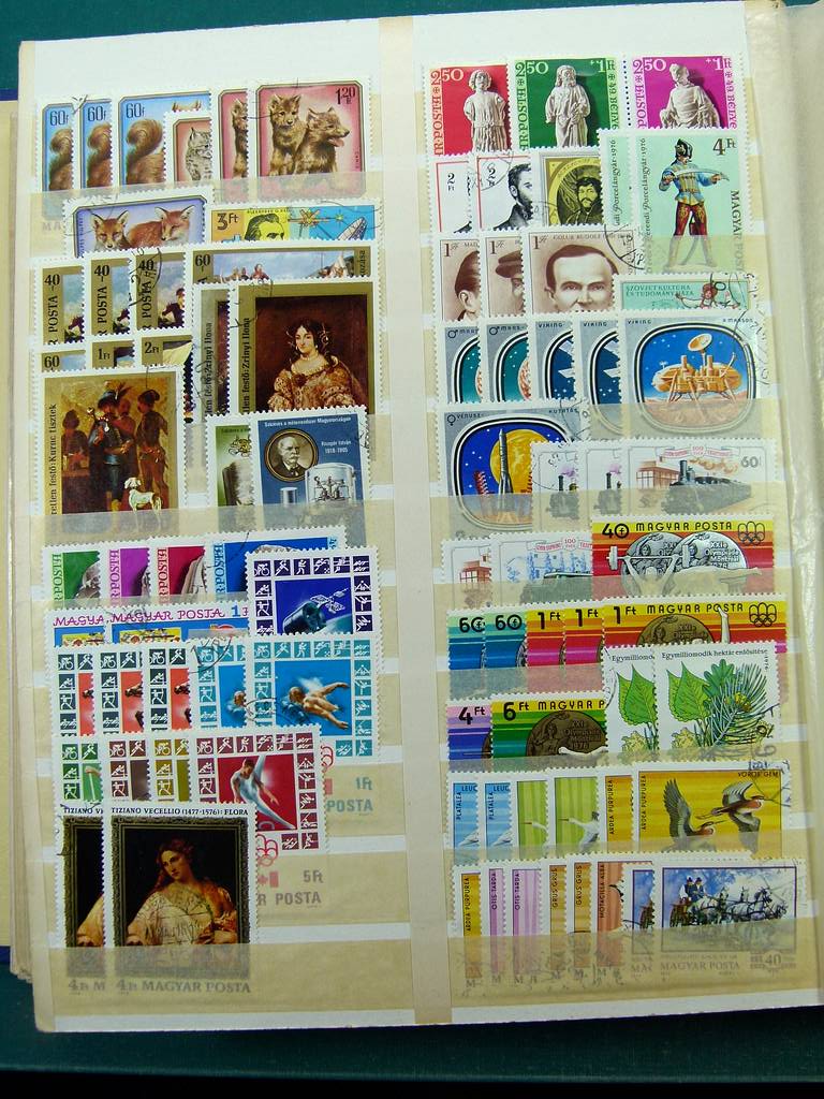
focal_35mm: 32
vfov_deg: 56.8
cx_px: 412
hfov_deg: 44.2
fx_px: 1016
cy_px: 550
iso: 100
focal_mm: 5.7
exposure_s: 1/100
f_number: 4
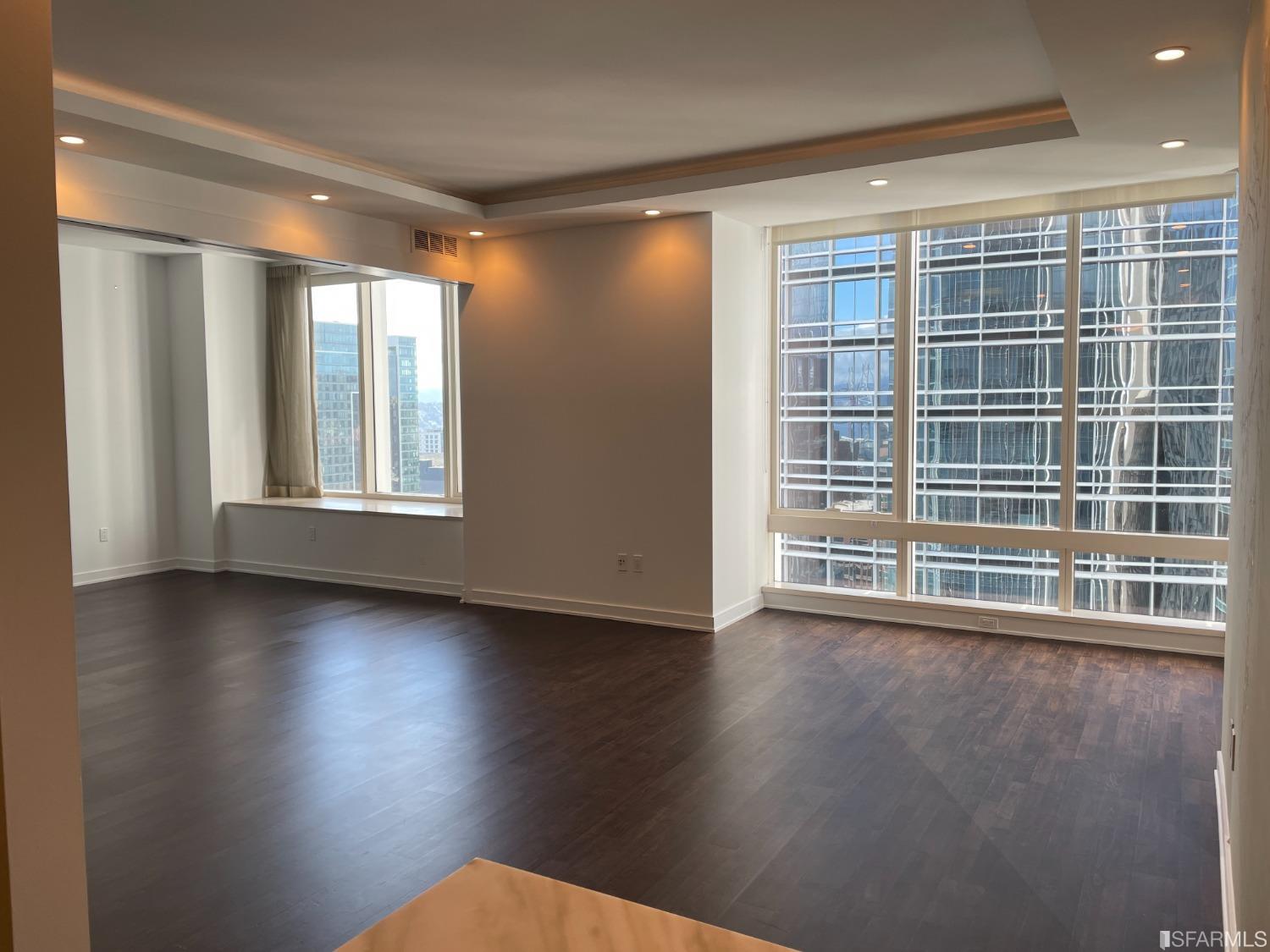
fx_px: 954
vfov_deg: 53.1
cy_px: 476
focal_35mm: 26
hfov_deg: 67.3
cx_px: 635
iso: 32
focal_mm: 4.2
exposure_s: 1/168
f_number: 1.6
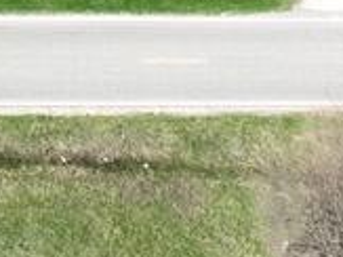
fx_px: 1861
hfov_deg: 9.8
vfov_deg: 6.9
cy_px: -572
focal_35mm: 188
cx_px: -351
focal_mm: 12.29
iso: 100
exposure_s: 1/1000
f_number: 2.8
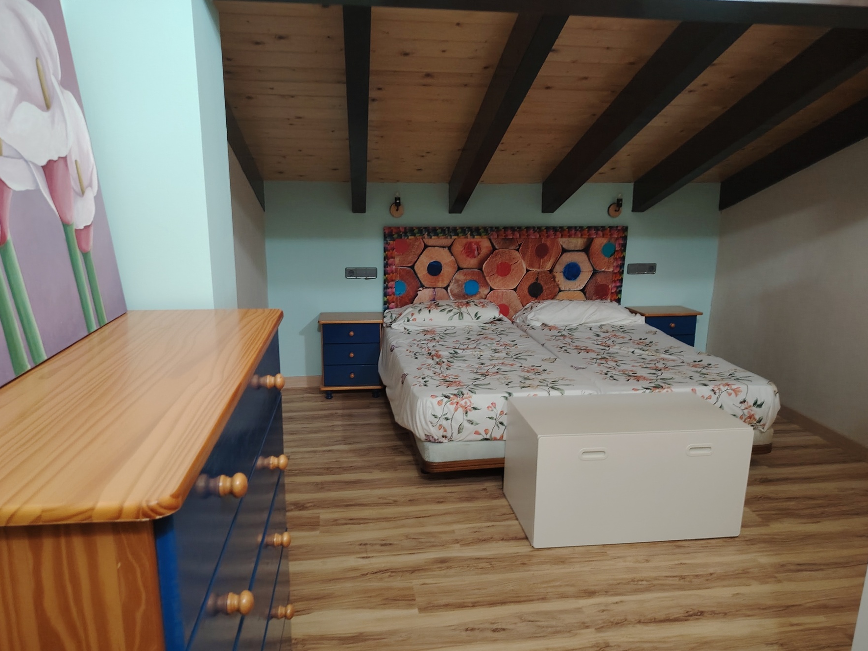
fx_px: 652
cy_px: 351
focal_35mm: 26
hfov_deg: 67.3
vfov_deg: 53.0
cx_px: 425
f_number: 1.75
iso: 2419
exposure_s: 1/25
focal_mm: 5.25
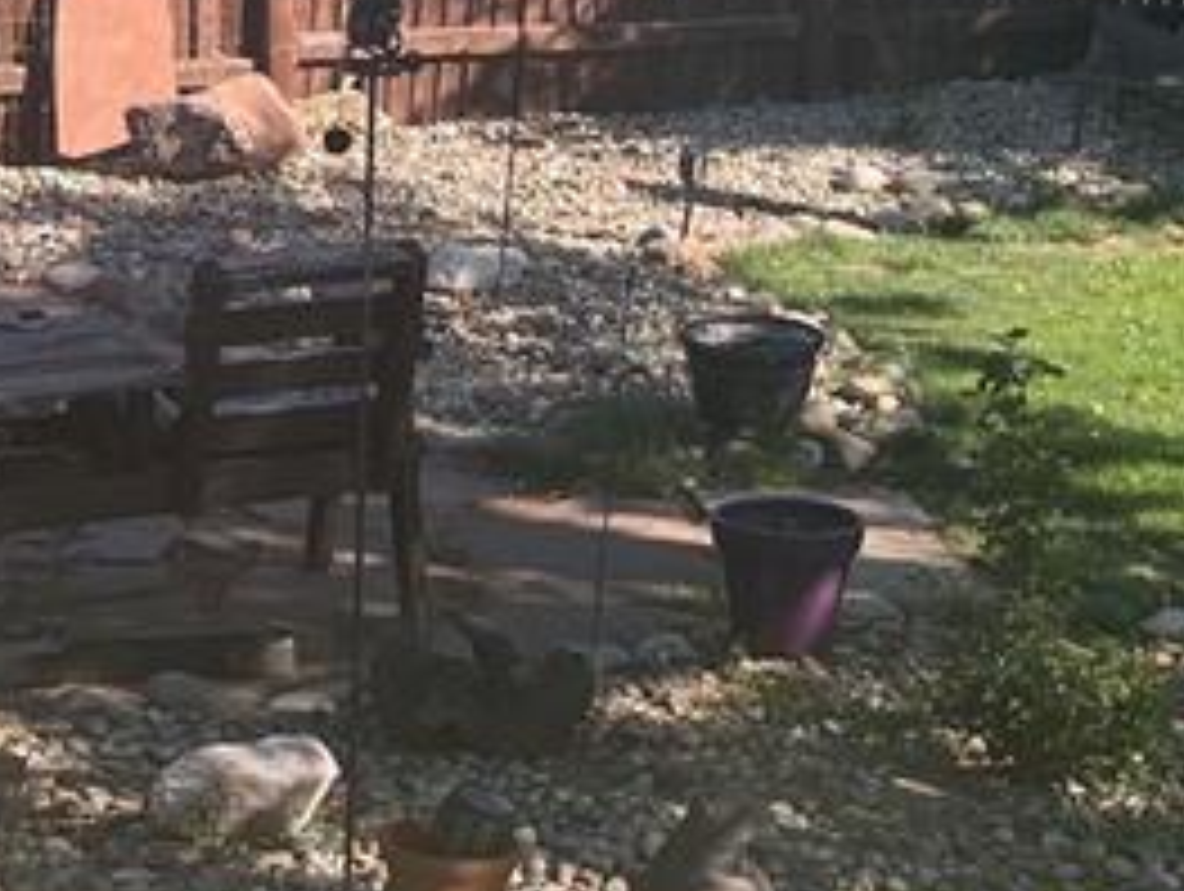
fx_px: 3459
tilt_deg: -13.5
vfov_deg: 14.7
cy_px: 434
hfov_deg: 19.4
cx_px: 689
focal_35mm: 101
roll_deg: -1.7
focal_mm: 5.1
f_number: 1.6
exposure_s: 1/1252
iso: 50
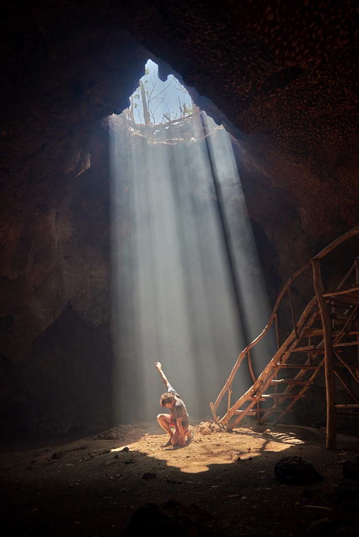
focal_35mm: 29
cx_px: 180
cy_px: 268
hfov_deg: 45.0
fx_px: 433
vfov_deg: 63.6
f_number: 2.8
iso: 320
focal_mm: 29
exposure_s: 1/2000
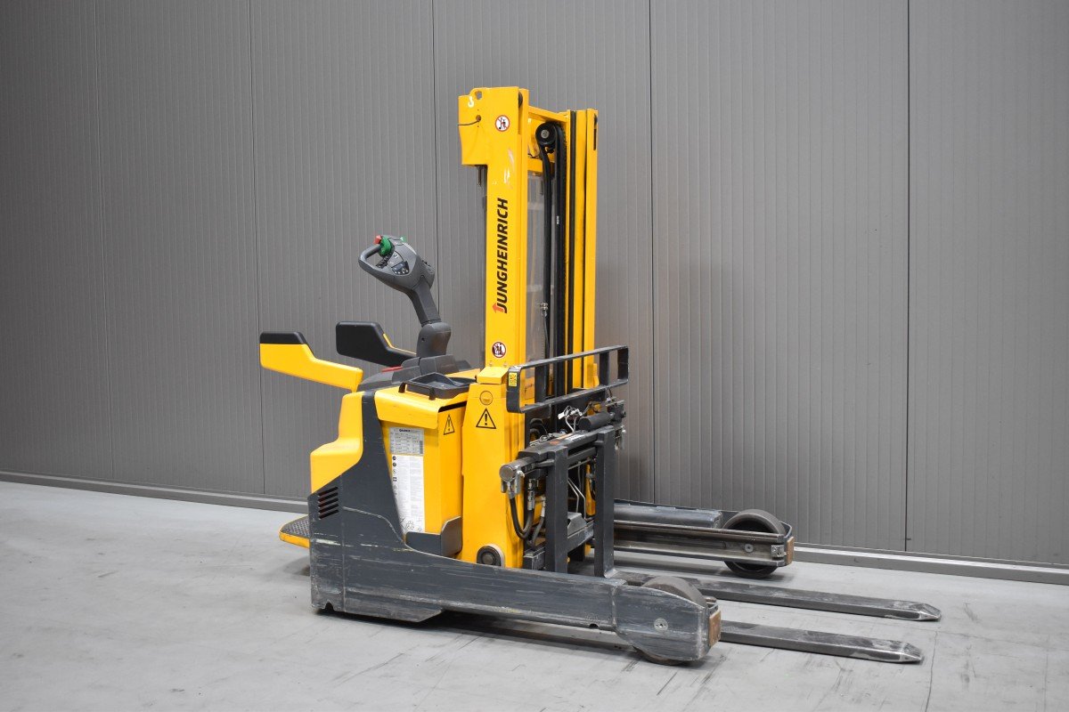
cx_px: 534
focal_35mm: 38
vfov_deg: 35.5
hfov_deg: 51.3
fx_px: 1113
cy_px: 356
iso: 1250
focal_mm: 25
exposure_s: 1/50
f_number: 4.5
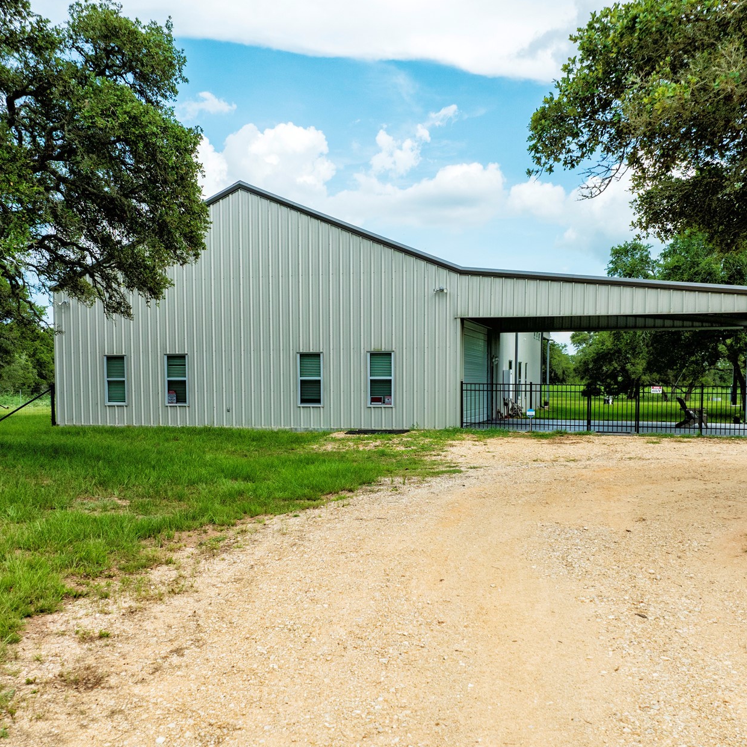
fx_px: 855
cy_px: 451
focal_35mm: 35
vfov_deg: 46.9
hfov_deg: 47.2
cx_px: 373
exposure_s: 1/1250
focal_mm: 12.29
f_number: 2.8
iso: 110
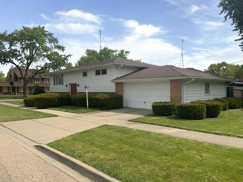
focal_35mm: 29
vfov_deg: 48.2
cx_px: 122
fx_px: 204
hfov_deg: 61.7
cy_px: 91
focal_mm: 3
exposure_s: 1/3322
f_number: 1.8
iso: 20
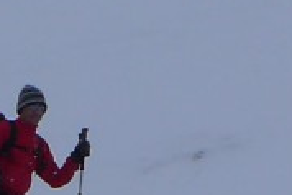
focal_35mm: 808
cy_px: 111
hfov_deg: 2.5
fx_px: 6559
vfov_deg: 1.7
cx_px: -514
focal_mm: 19.2
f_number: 5
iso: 80
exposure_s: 1/800
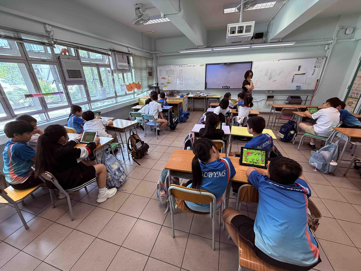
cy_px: 136
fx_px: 146
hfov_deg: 102.1
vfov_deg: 85.7
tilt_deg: -22.4
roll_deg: +0.7
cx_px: 180
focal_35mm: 14
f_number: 2.2
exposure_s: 1/100
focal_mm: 2.22
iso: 160
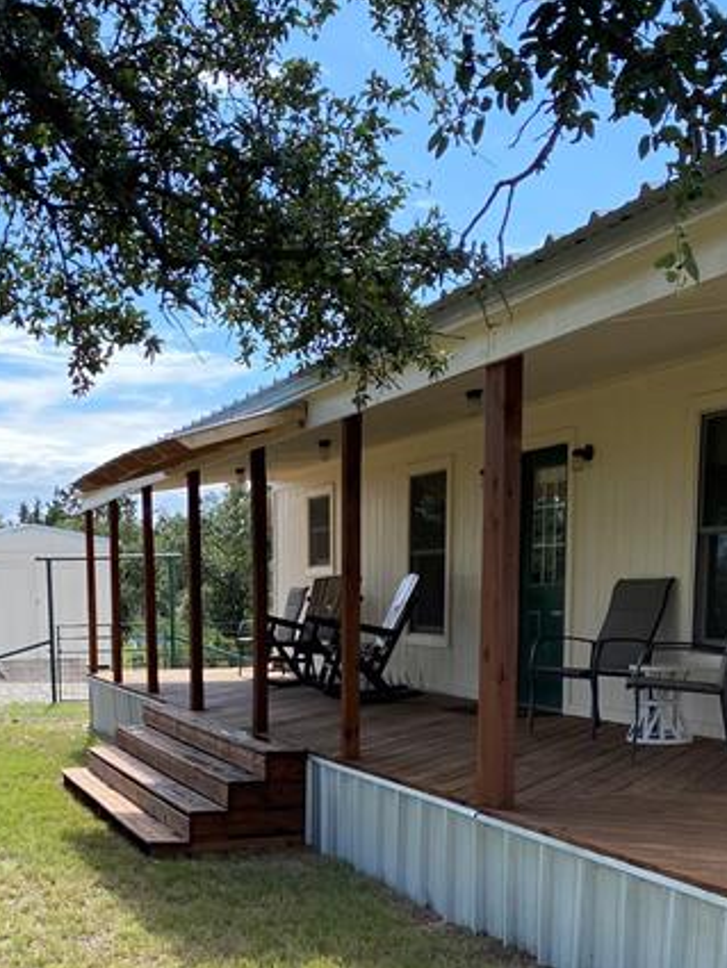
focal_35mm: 47
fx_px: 1315
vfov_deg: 38.7
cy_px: 790
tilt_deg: -9.7
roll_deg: +0.4
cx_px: 228
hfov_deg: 30.6
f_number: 1.8
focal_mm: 4.25
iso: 32
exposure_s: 1/1218
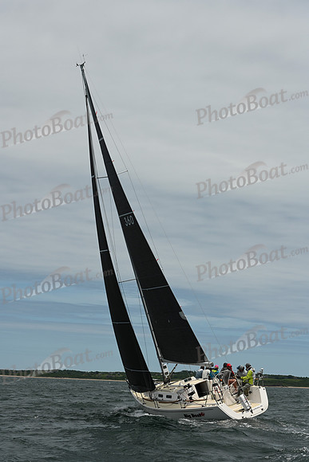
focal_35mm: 70
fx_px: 901
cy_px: 231
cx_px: 154
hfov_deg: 19.5
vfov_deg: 28.8
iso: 320
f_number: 11
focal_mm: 70
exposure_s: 1/1000
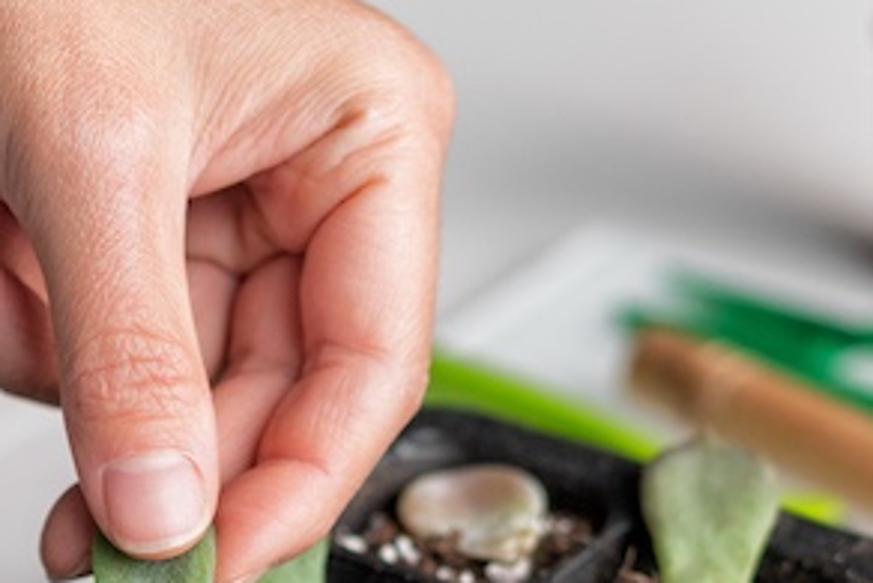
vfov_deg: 11.0
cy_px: 898
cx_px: 290
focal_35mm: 120
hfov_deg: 17.0
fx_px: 2911
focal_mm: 35
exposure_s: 1/100
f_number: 2
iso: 500
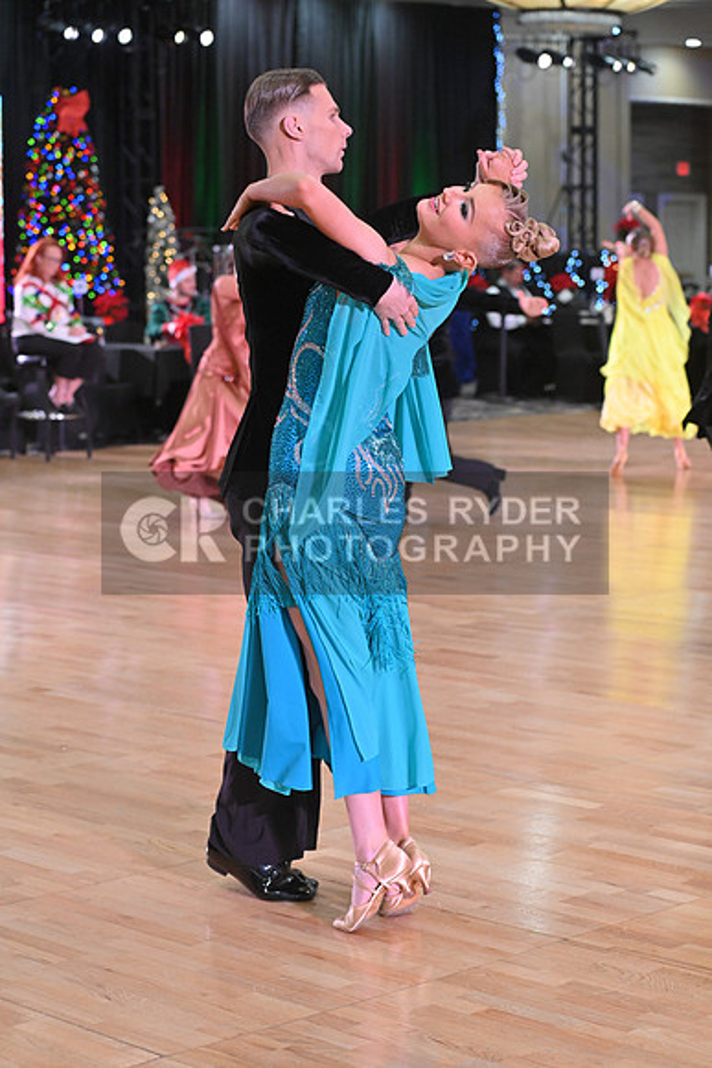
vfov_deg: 23.9
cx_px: 356
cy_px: 534
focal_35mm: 85
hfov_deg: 16.1
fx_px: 2520
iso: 3200
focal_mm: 85
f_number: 5
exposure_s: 1/400
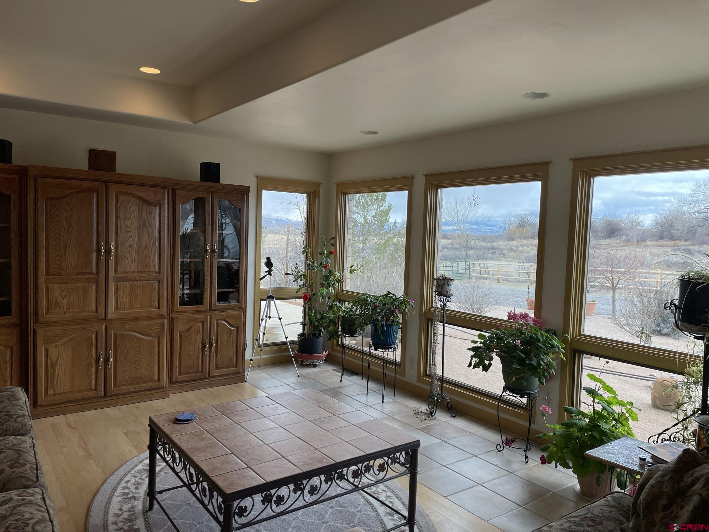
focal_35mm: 26
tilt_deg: -2.4
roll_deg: -2.0
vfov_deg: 53.1
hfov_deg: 67.3
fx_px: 533
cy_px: 266
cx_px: 354
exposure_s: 1/590
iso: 32
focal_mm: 4.2
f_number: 1.6
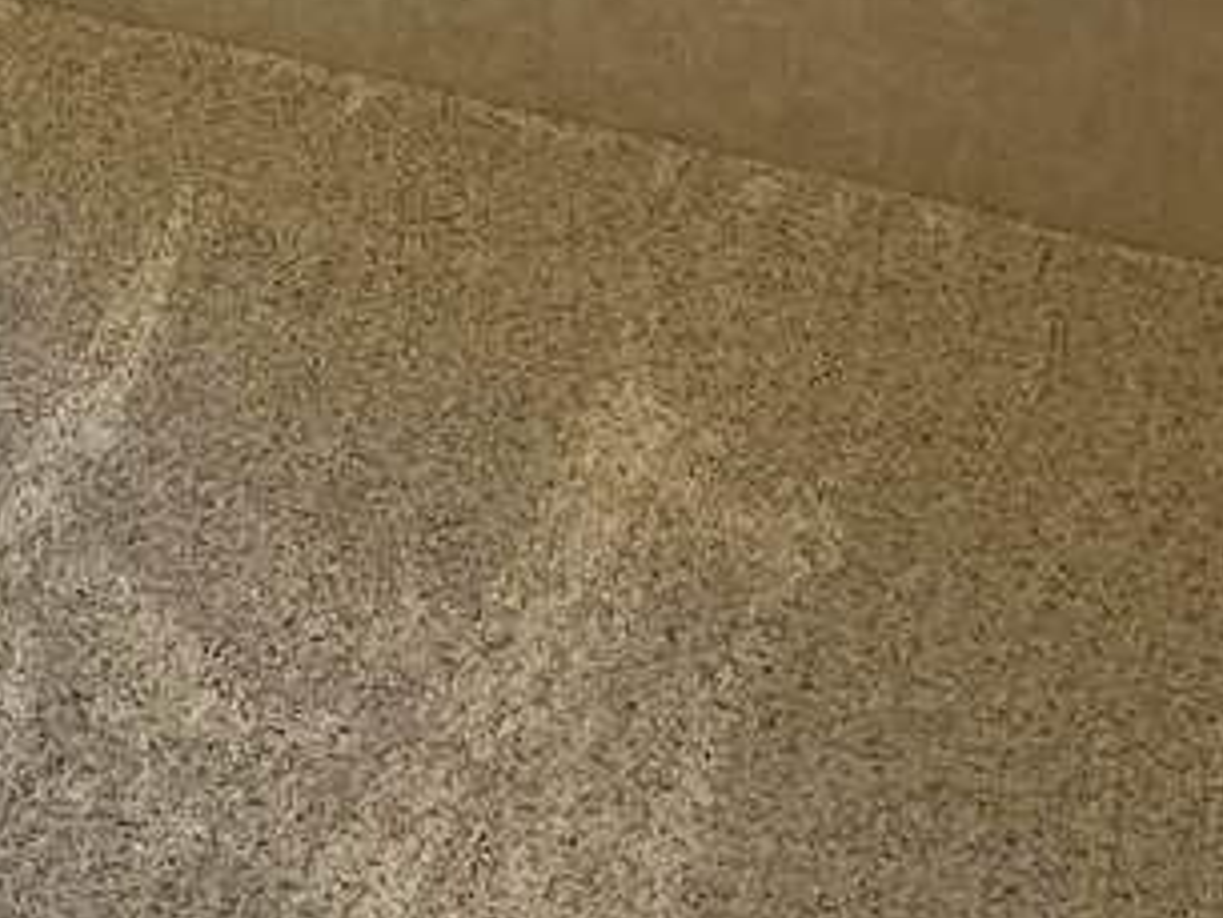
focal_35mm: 109
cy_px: -930
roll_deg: -0.6
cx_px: -886
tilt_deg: -10.3
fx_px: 3853
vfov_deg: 12.1
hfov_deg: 15.7
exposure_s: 1/120
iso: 100
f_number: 1.5
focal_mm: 5.7
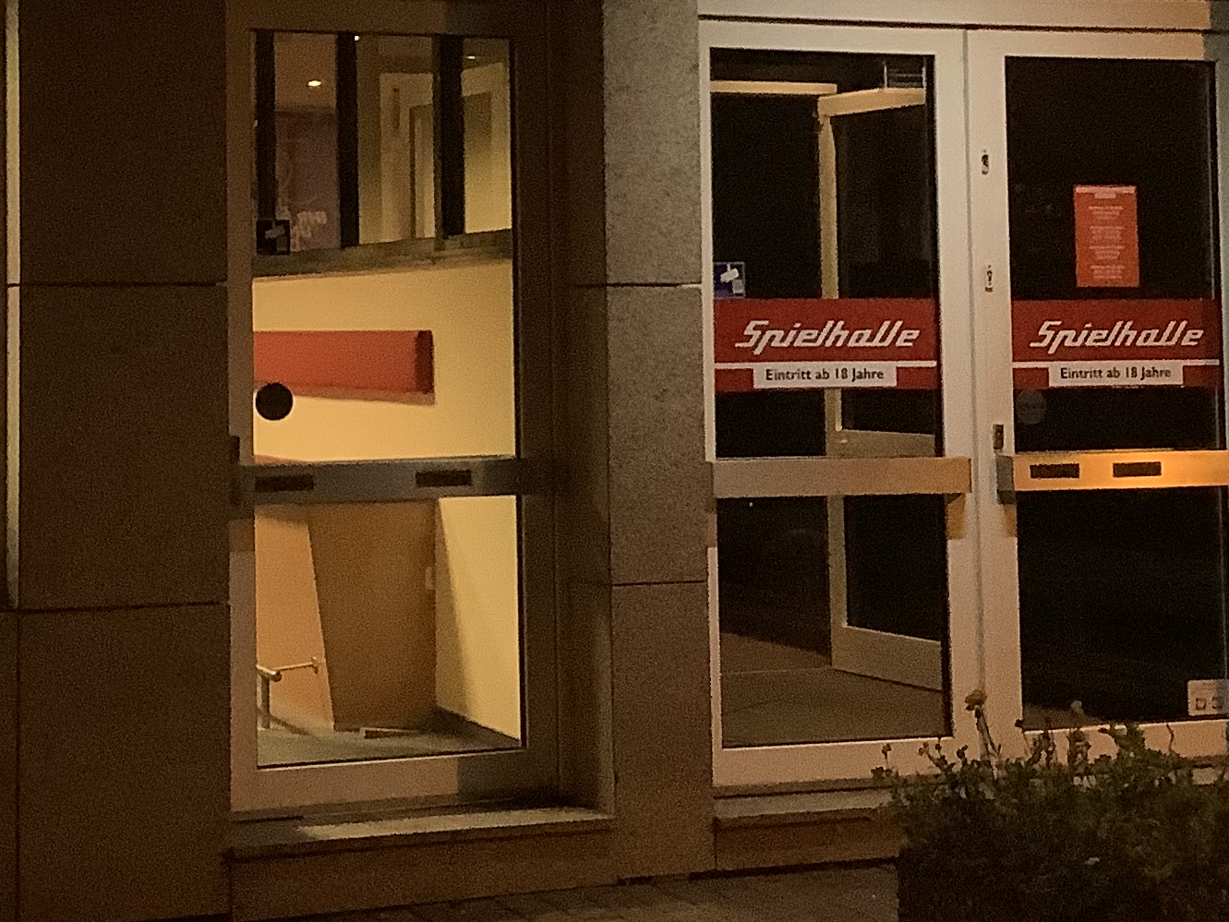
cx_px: 318
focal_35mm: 76
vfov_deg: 19.1
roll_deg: +0.3
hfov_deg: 25.4
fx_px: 2699
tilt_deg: +4.2
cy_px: 131
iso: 160
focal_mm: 3.3
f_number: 2.4
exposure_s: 1/50
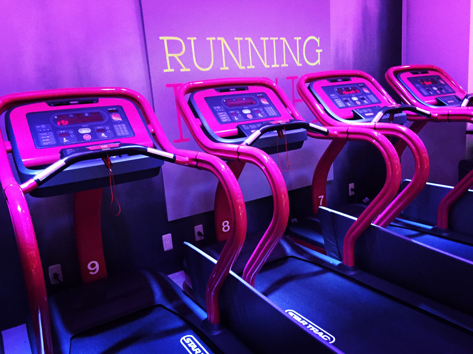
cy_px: 177
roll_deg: +4.6
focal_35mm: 29
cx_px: 236
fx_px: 396
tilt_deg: -11.2
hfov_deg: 61.7
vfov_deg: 48.2
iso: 800
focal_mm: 4.15
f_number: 2.2
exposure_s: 1/15
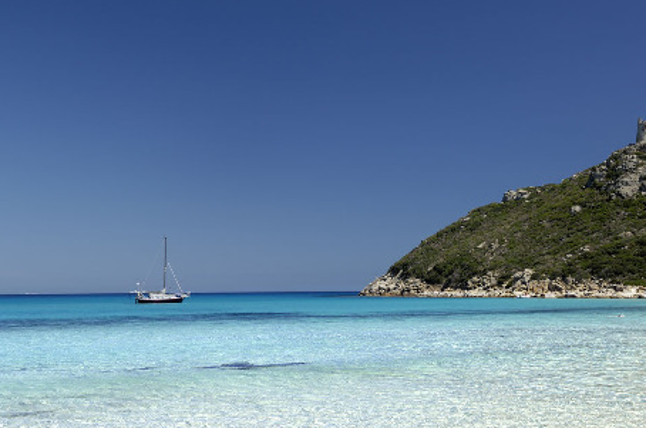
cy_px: 202
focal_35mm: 50
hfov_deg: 39.6
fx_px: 896
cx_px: 360
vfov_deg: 26.9
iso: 100
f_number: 8
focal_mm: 28
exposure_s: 1/50
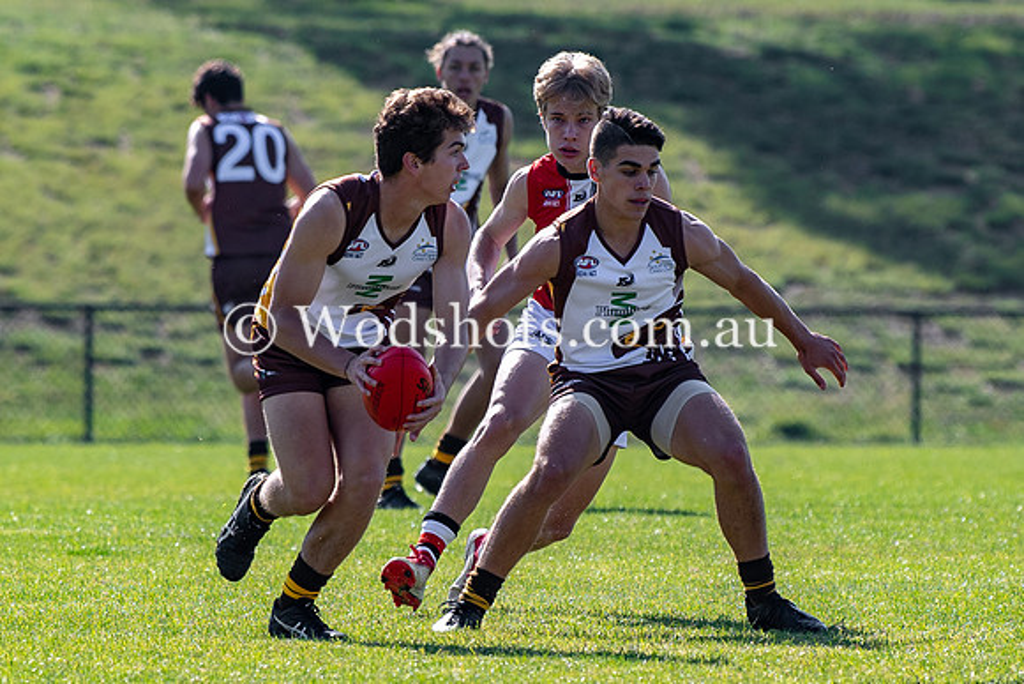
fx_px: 21314
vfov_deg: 1.8
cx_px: 380
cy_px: 431
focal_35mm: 749
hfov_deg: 2.8
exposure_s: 1/1000
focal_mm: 200
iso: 100
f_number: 3.2
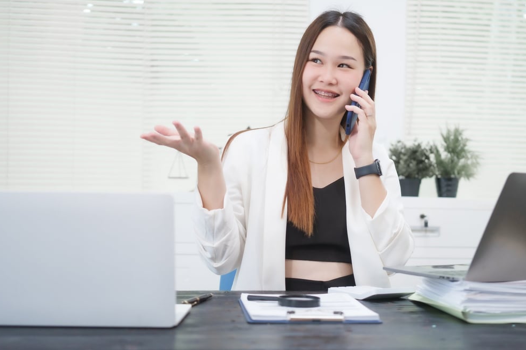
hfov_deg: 32.8
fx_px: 891
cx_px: 315
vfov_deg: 22.2
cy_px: 172
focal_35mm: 61
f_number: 2.5
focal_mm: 50
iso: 1250
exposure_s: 1/800
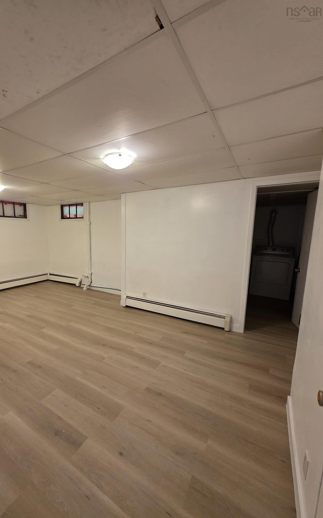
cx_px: 128
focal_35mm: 14
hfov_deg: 77.7
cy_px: 263
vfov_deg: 105.3
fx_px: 197
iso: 320
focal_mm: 2.2
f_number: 1.9
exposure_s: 1/60
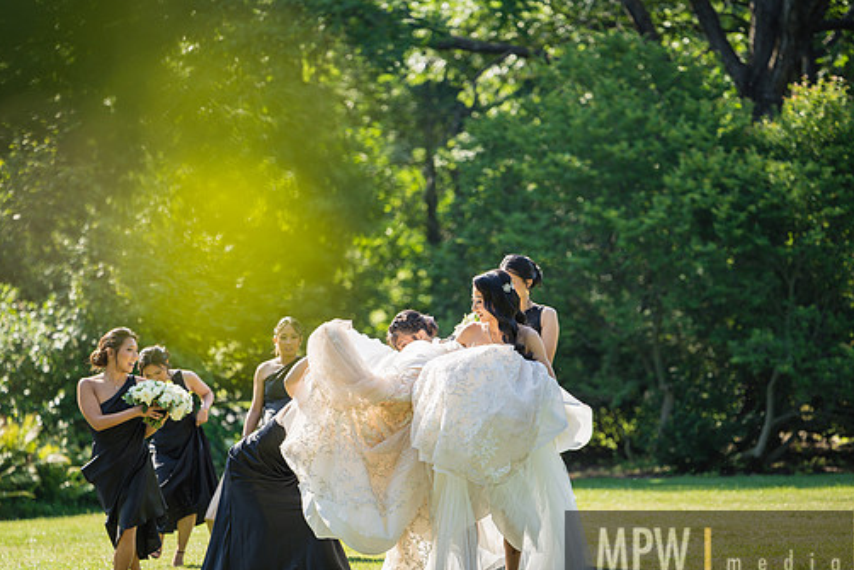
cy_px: 288
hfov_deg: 13.2
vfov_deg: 8.8
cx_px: 376
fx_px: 3702
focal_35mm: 156
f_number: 2.8
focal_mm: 135
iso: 100
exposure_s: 1/640
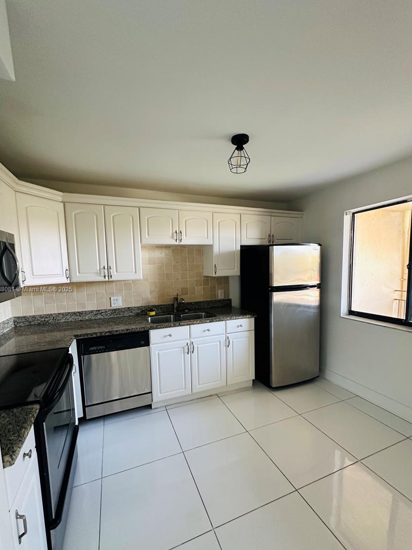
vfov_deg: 98.1
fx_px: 238
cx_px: 203
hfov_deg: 81.7
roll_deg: +0.5
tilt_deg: -4.5
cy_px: 290
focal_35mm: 15
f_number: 2.2
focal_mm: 2.22
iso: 320
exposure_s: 1/60
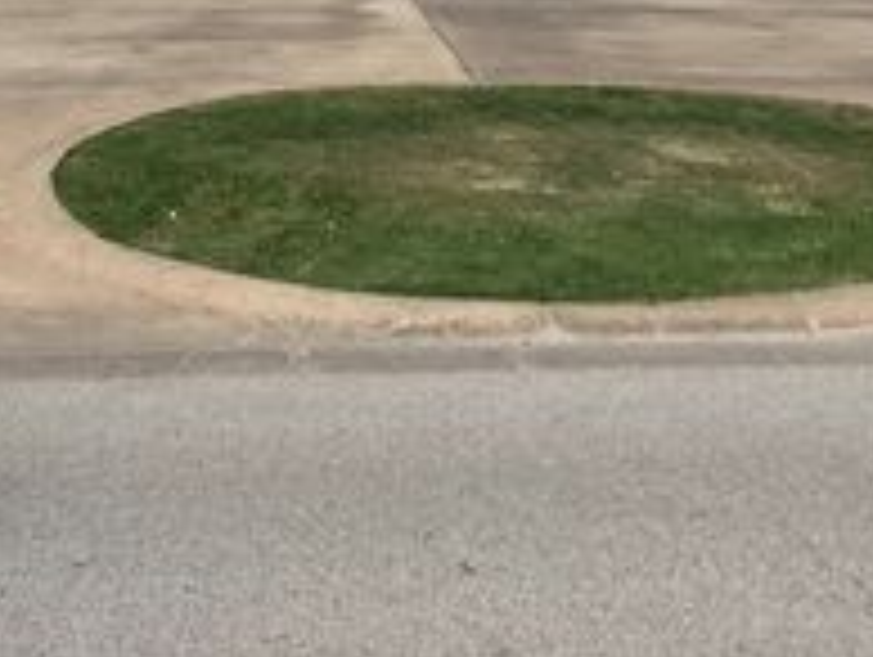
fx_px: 1818
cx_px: 328
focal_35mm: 72
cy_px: -173
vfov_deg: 19.1
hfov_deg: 26.9
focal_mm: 3.99
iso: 32
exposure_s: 1/4878
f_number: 1.8
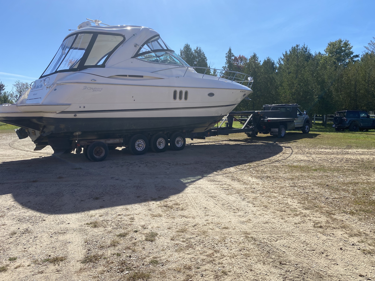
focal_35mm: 26
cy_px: 140
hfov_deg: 67.3
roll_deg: +0.5
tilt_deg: -6.3
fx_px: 282
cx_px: 188
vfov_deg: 53.1
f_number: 1.8
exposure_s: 1/3205
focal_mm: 4.25
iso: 32
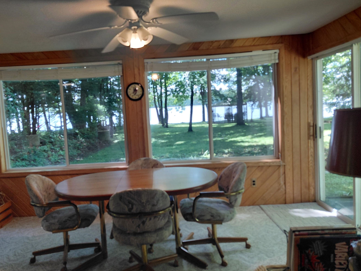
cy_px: 126
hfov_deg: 61.4
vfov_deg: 48.2
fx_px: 302
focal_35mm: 29
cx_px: 154
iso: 160
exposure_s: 1/120
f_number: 1.8
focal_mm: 4.69
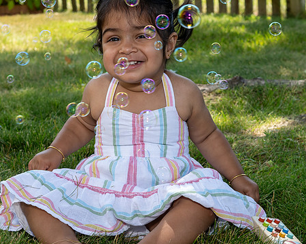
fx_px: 734
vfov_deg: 18.9
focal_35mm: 81
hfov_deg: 23.6
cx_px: 160
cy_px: 96
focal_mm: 38
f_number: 5.6
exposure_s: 1/250
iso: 280
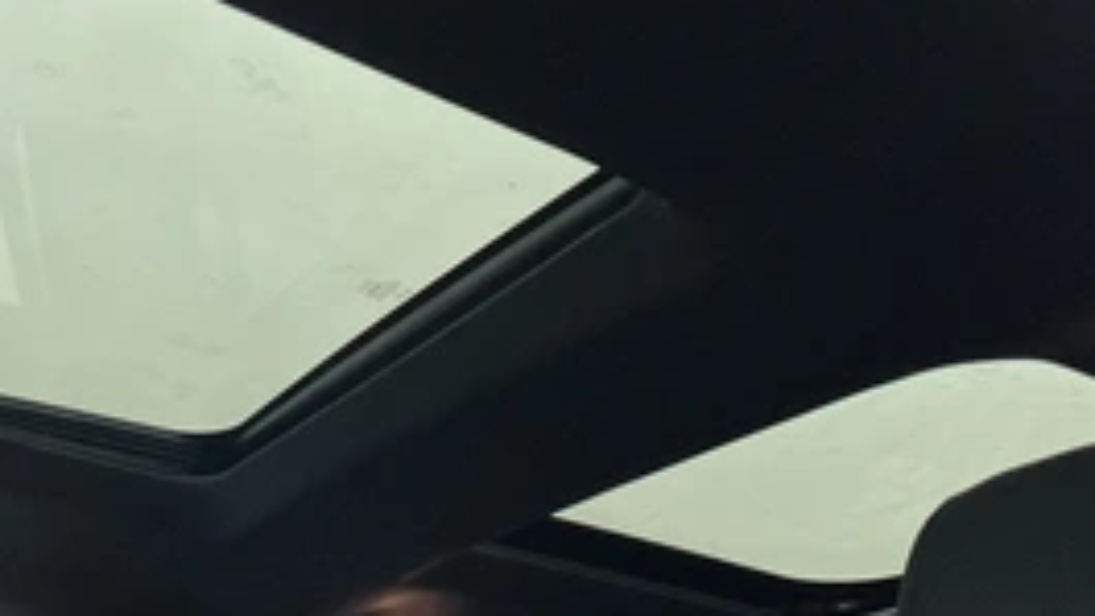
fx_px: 1335
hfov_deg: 44.6
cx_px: 529
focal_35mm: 46
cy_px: 413
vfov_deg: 25.8
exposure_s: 1/50
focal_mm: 3
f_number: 1.8
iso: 320
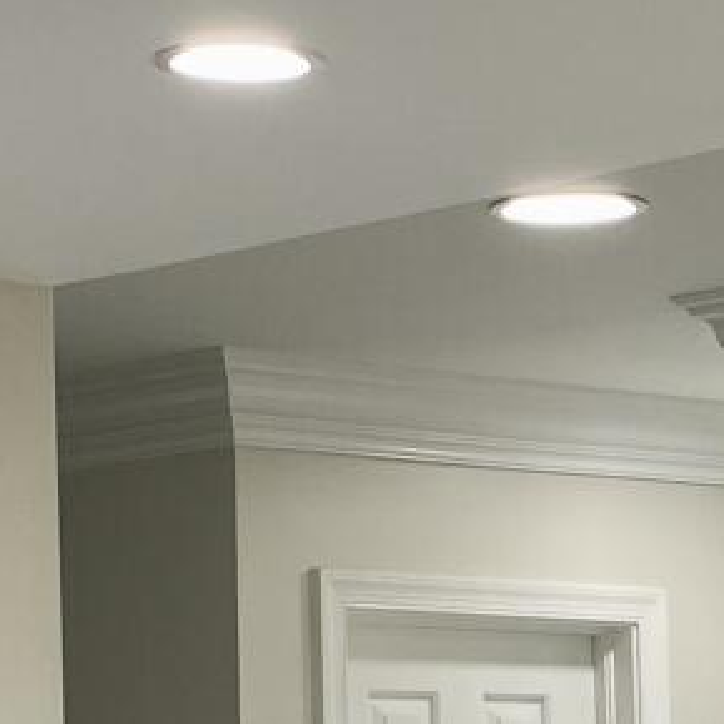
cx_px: 752
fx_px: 3762
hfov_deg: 10.9
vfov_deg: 10.8
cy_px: 797
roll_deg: +1.4
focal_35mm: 159
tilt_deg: +3.8
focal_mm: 4.25
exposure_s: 1/120
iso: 50
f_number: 1.8
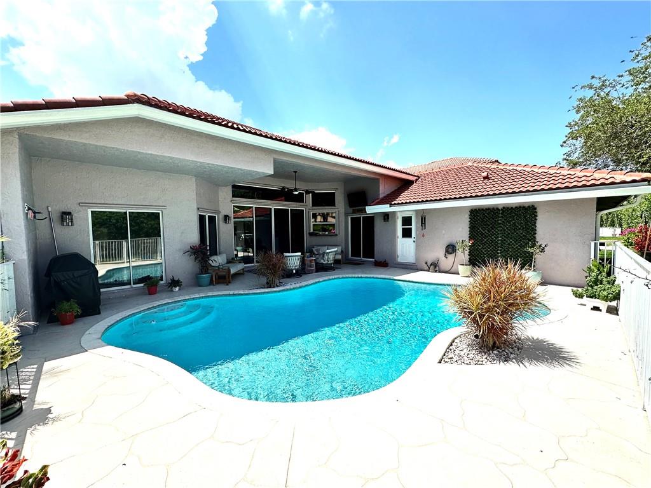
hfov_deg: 102.1
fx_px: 263
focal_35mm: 14
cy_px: 244
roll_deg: +0.5
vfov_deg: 85.7
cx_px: 326
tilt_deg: -3.8
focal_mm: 2.22
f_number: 2.2
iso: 40
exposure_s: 1/1159
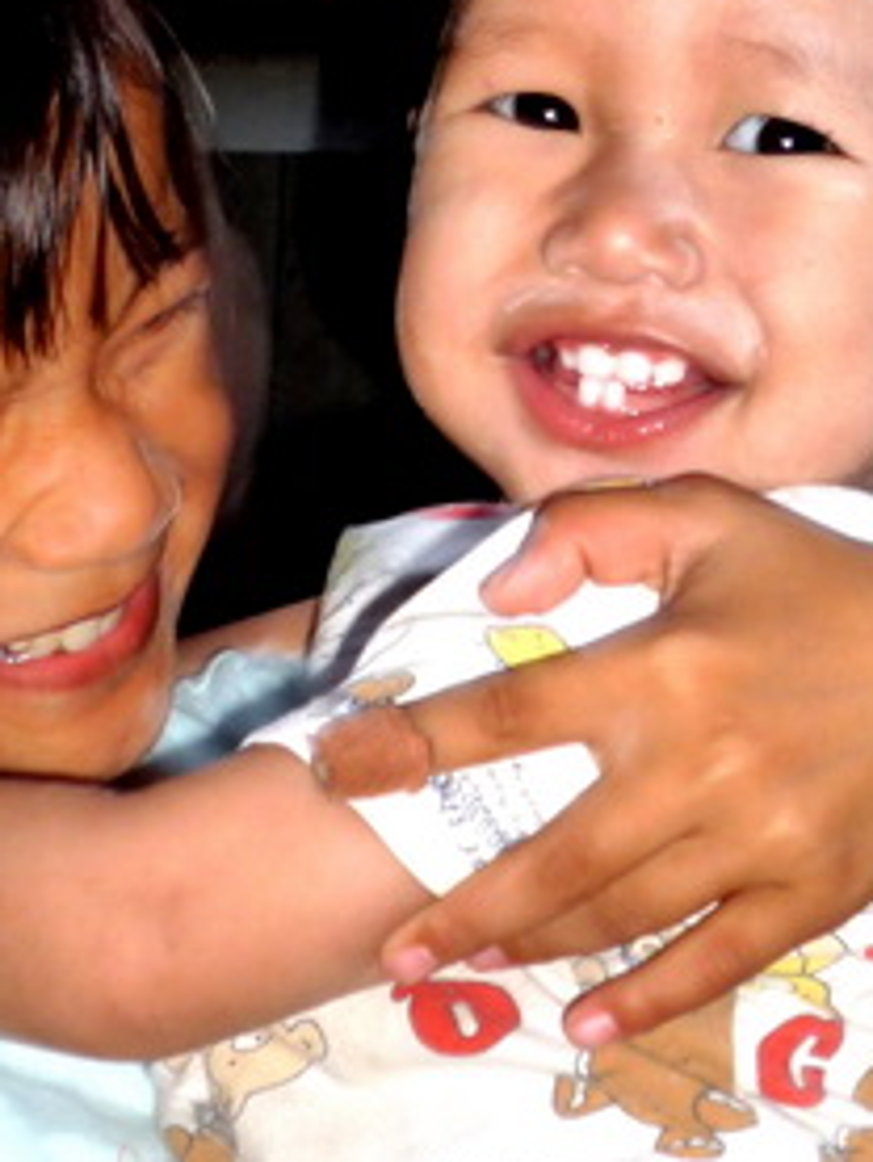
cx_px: 374
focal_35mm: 153
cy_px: 390
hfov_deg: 9.7
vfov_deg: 12.9
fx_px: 5141
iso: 160
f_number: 4.7
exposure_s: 1/40
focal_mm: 10.4
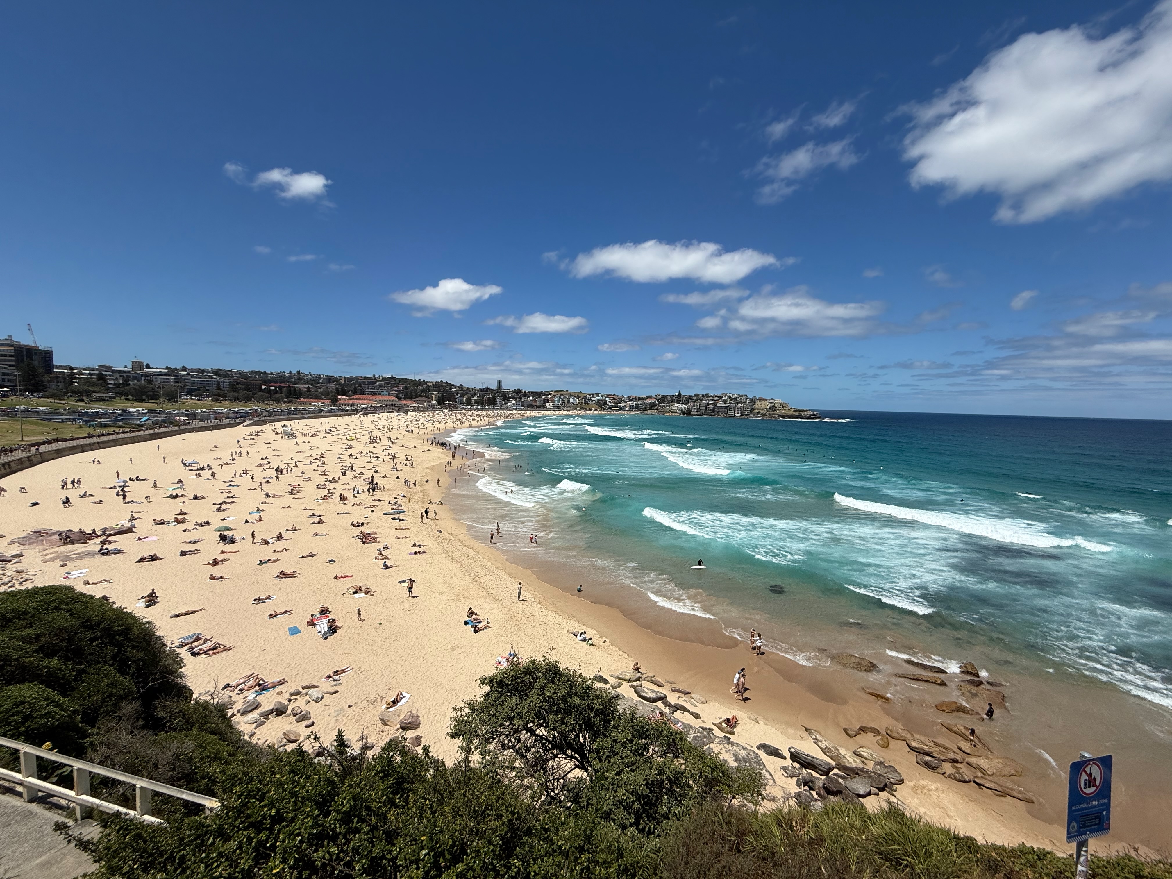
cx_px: 586
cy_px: 440
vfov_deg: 85.7
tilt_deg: -5.0
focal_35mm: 14
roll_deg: -1.8
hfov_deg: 102.1
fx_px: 474
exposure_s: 1/6173
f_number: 2.2
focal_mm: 2.22
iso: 50
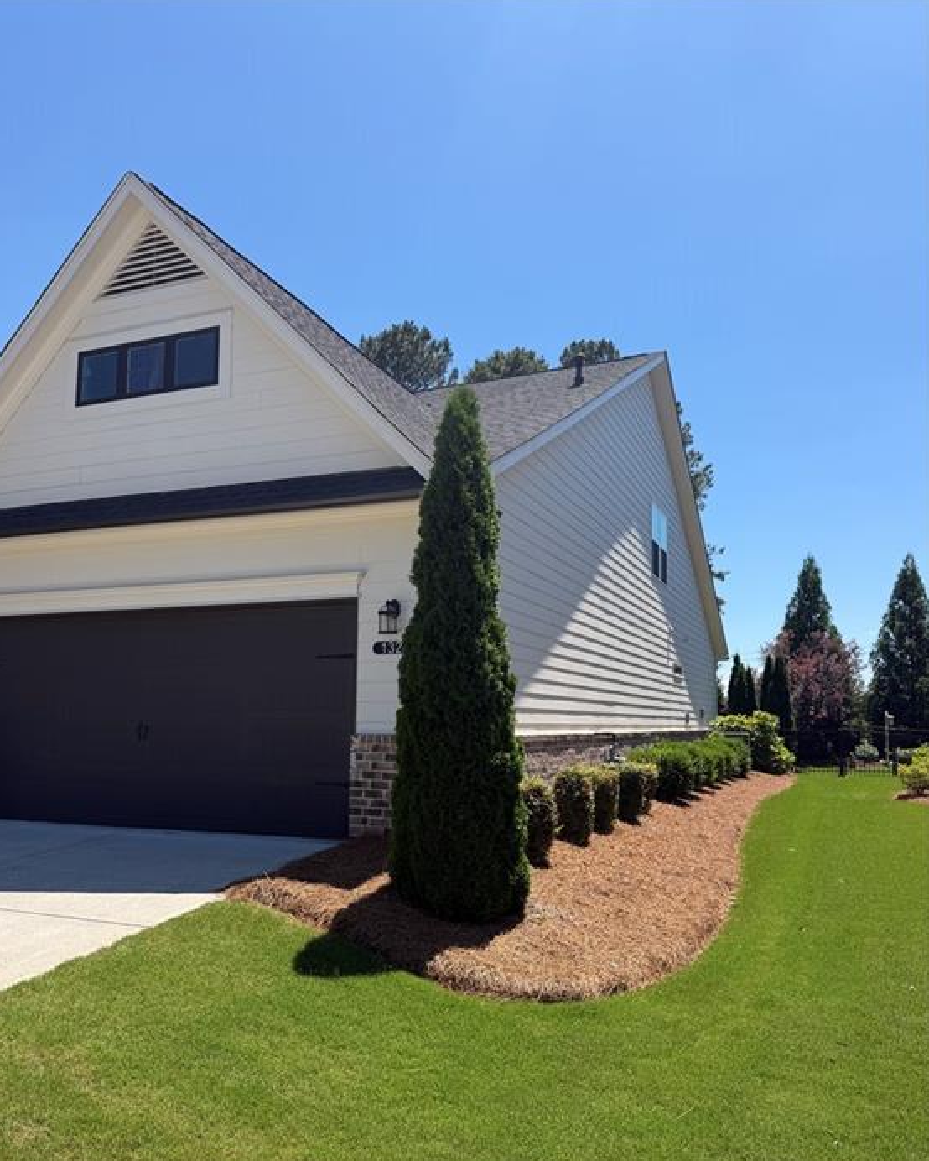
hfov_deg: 54.9
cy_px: 639
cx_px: 449
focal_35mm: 26
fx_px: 893
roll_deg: -0.5
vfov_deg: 65.9
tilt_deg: +4.4
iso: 80
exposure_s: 1/3953
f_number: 1.78
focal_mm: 6.76
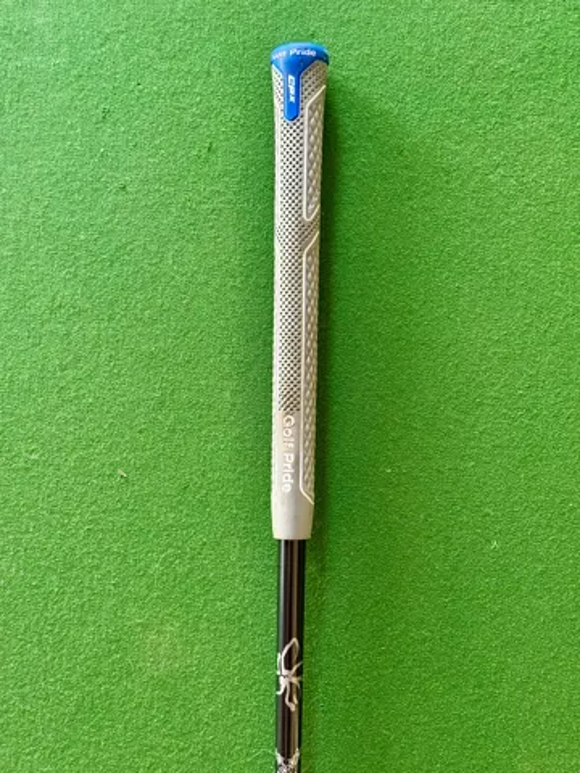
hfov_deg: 30.3
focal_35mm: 48
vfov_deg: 39.7
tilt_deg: -88.3
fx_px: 1072
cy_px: 386
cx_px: 290
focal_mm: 6.76
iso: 500
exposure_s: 1/40
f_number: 1.78
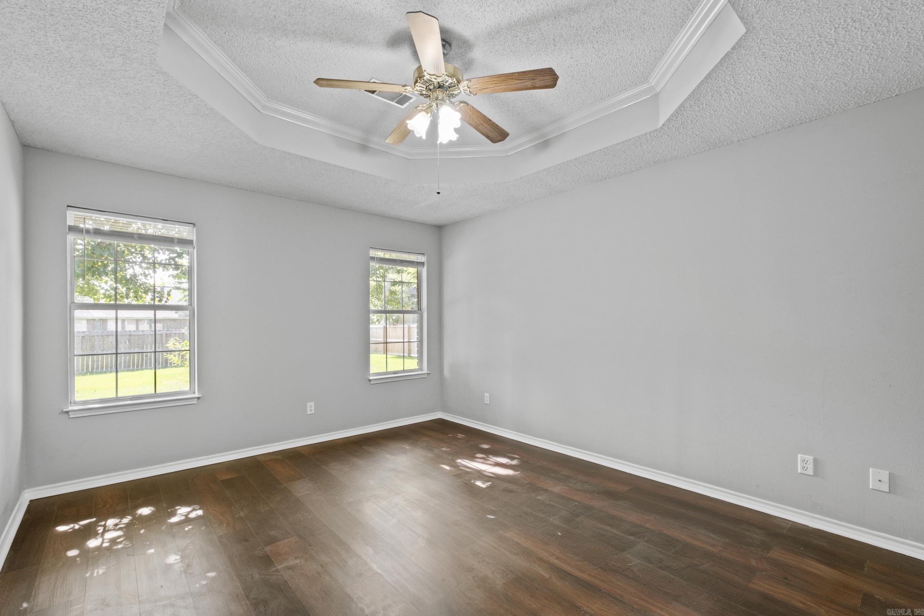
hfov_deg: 100.4
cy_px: 308
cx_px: 462
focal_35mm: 15
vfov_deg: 77.3
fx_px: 385
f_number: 8
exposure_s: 1/4
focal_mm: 10
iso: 400
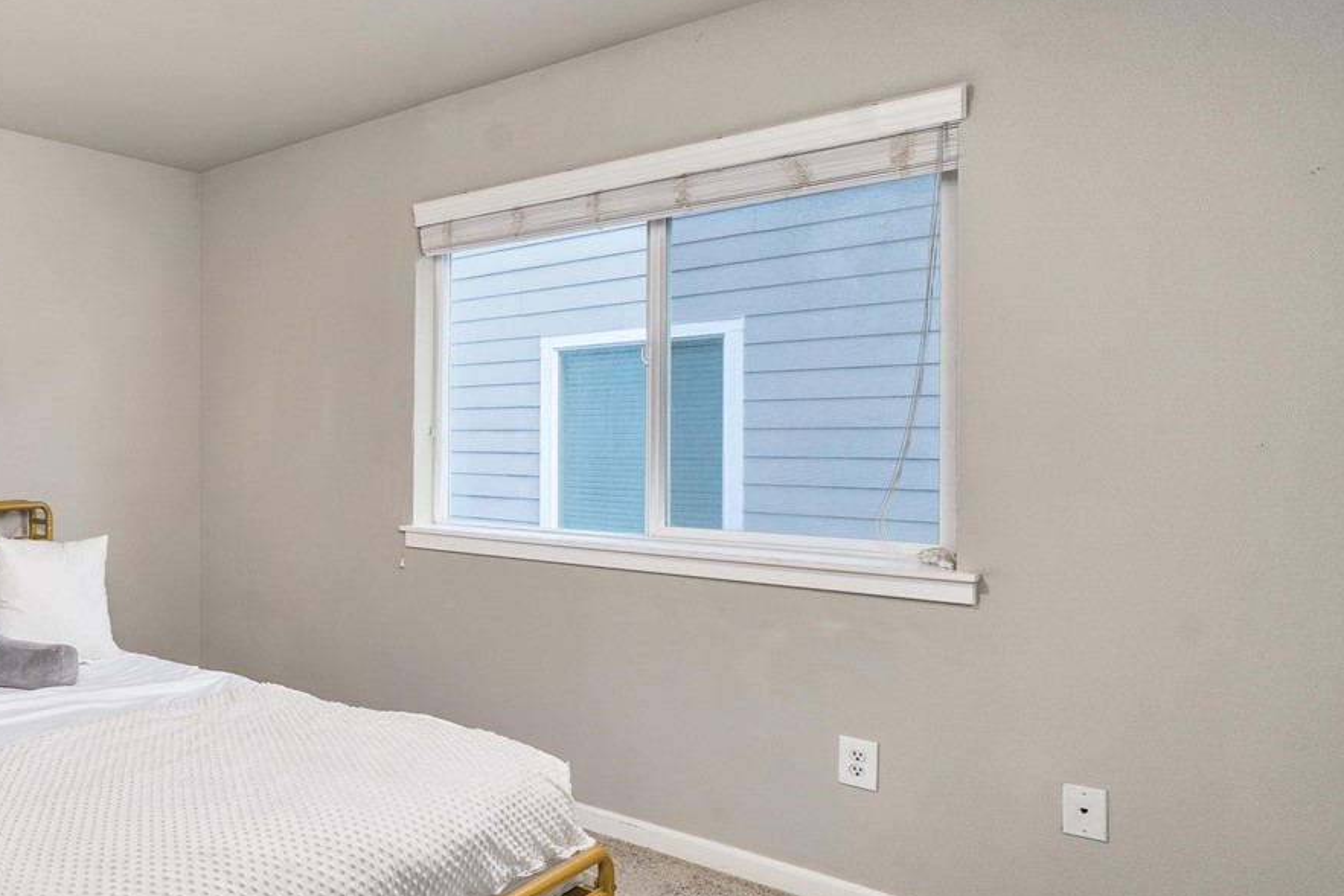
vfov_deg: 51.3
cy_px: 426
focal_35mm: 25
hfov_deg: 59.3
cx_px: 101
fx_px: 933
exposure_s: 1/30
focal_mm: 13
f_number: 7.1
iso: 500
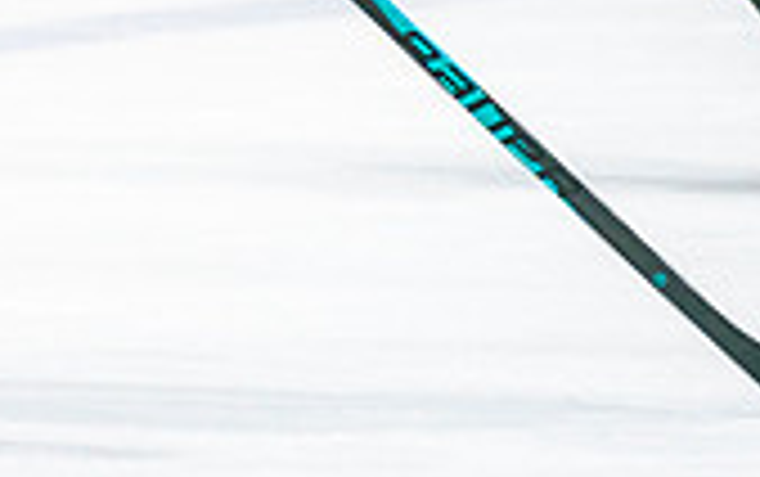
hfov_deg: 2.1
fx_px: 20443
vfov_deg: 1.3
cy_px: -433
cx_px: -322
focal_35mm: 986
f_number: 3.2
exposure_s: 1/640
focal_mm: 175
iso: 640
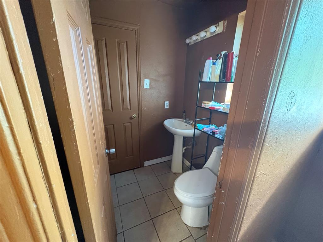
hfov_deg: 102.1
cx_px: 162
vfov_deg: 85.7
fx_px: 131
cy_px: 121
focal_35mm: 14
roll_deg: -0.2
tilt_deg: -16.2
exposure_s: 1/40
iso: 1000
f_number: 2.2
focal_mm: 2.22
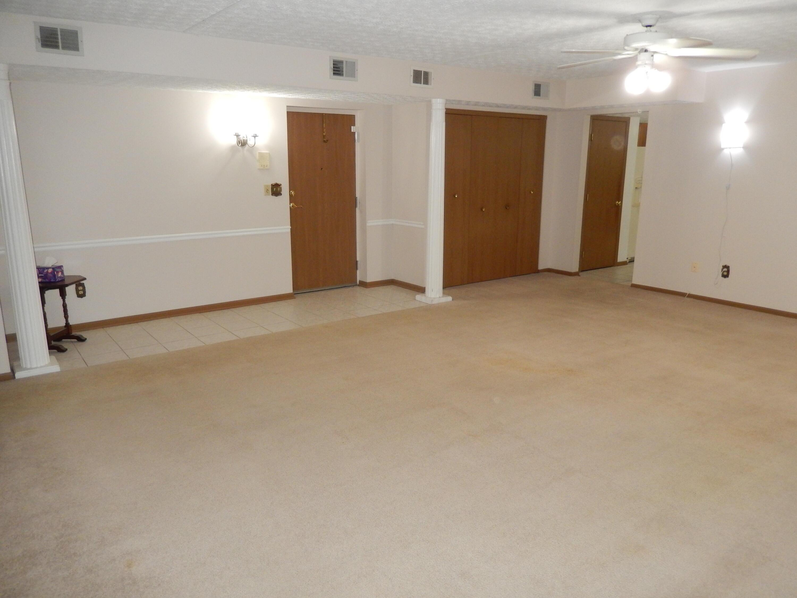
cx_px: 398
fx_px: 576
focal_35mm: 25
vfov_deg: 54.9
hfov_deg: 69.4
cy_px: 299
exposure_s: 1/30
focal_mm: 4.5
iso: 400
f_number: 3.4
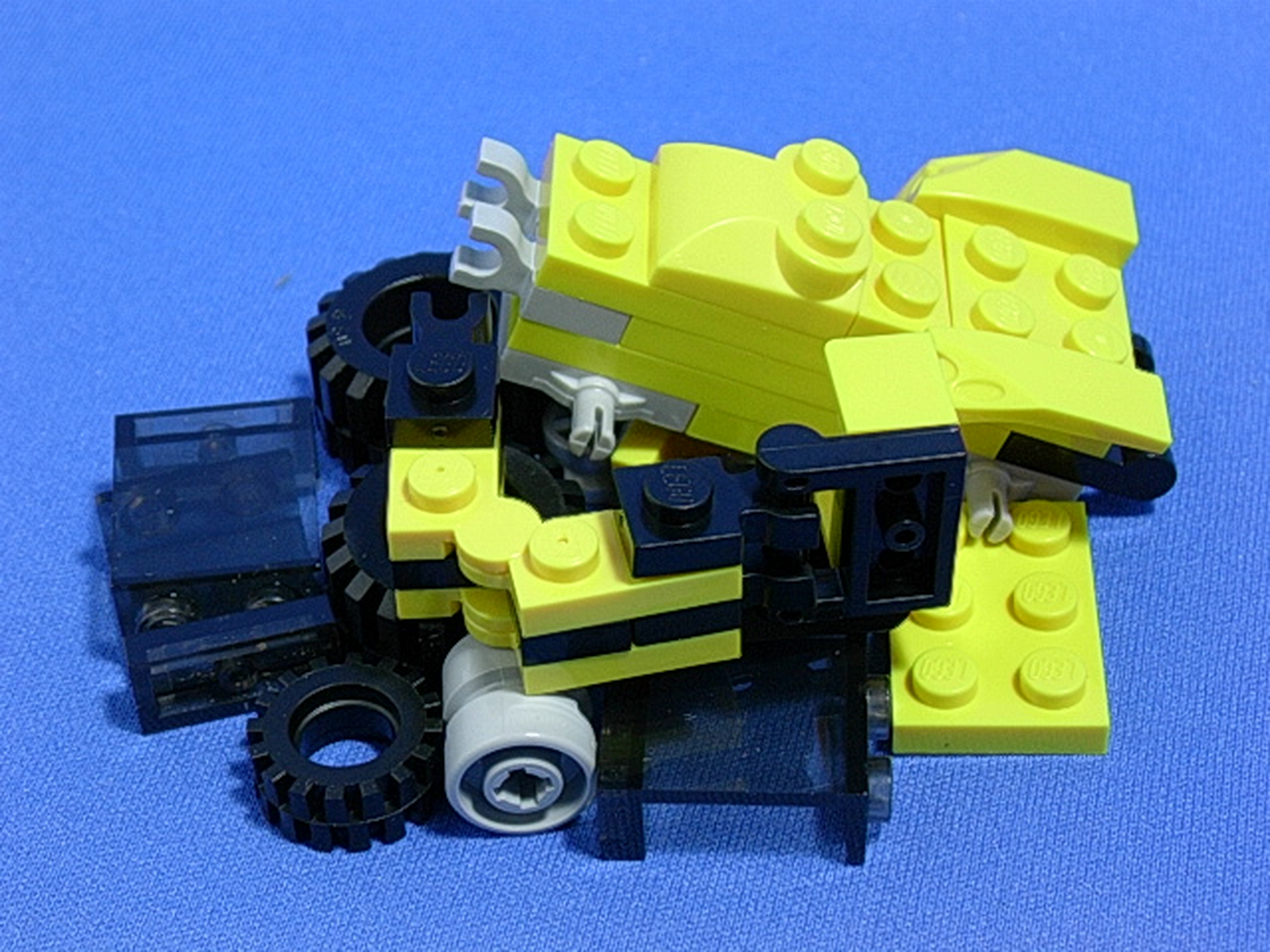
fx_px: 2752
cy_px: 476
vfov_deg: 19.6
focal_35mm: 75
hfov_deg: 26.0
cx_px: 635
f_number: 3.8
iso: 70
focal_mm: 11.3
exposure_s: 1/7.1
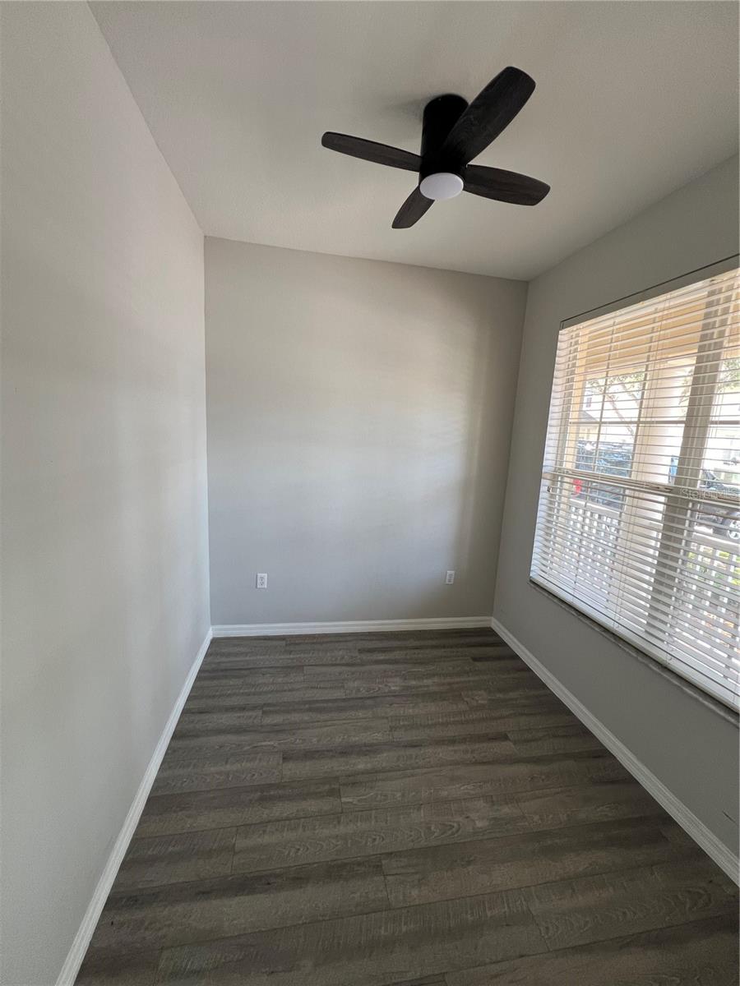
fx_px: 371
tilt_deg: -9.1
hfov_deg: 89.9
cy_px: 493
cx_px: 370
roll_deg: -1.3
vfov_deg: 106.2
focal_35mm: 13
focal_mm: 1.57
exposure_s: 1/99
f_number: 1.8
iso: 160
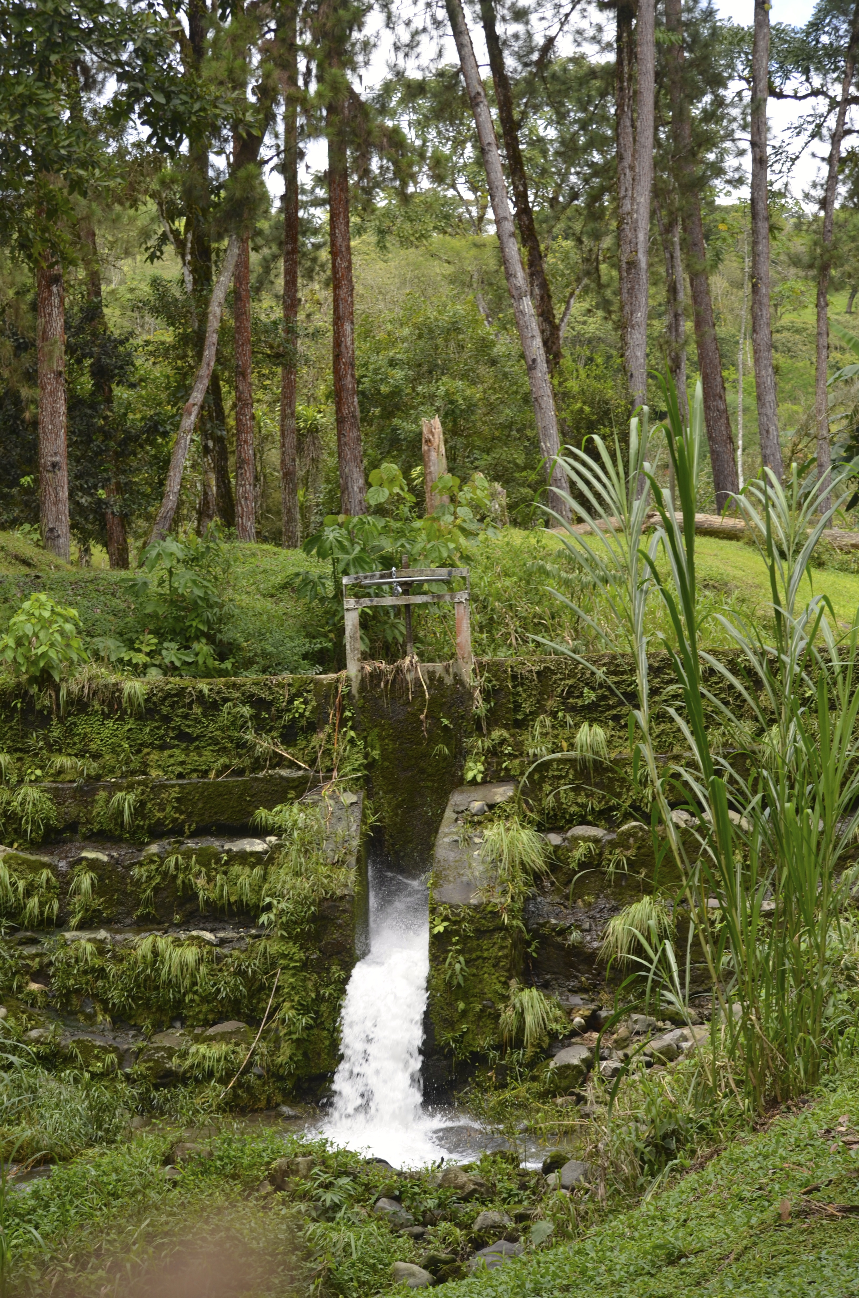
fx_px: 2966
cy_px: 649
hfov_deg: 16.5
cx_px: 430
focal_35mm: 82
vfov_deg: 24.7
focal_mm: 55
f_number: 6.3
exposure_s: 1/160
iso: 200
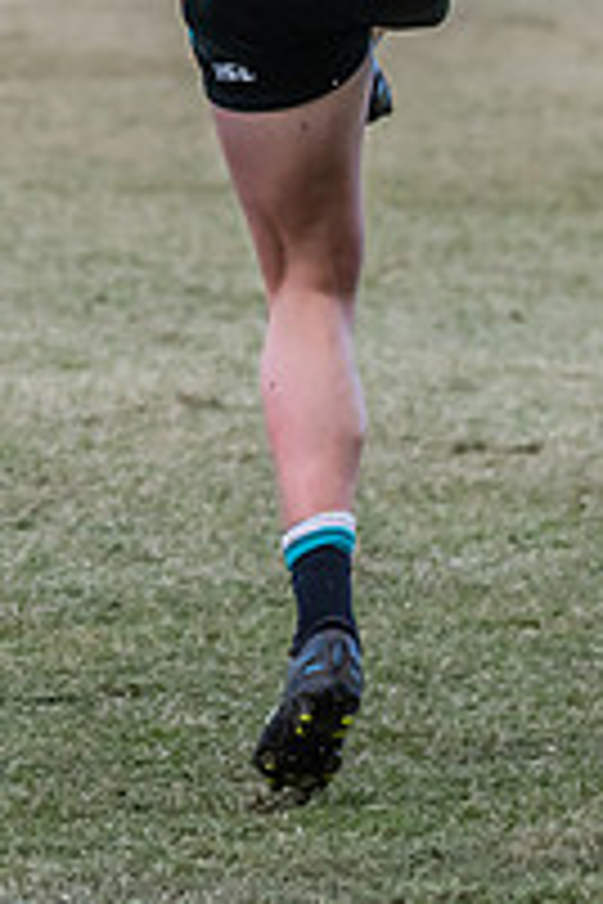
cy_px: -53
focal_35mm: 571
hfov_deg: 2.4
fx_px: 14345
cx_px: 336
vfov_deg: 3.6
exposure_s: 1/2000
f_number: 5
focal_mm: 150
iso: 1400
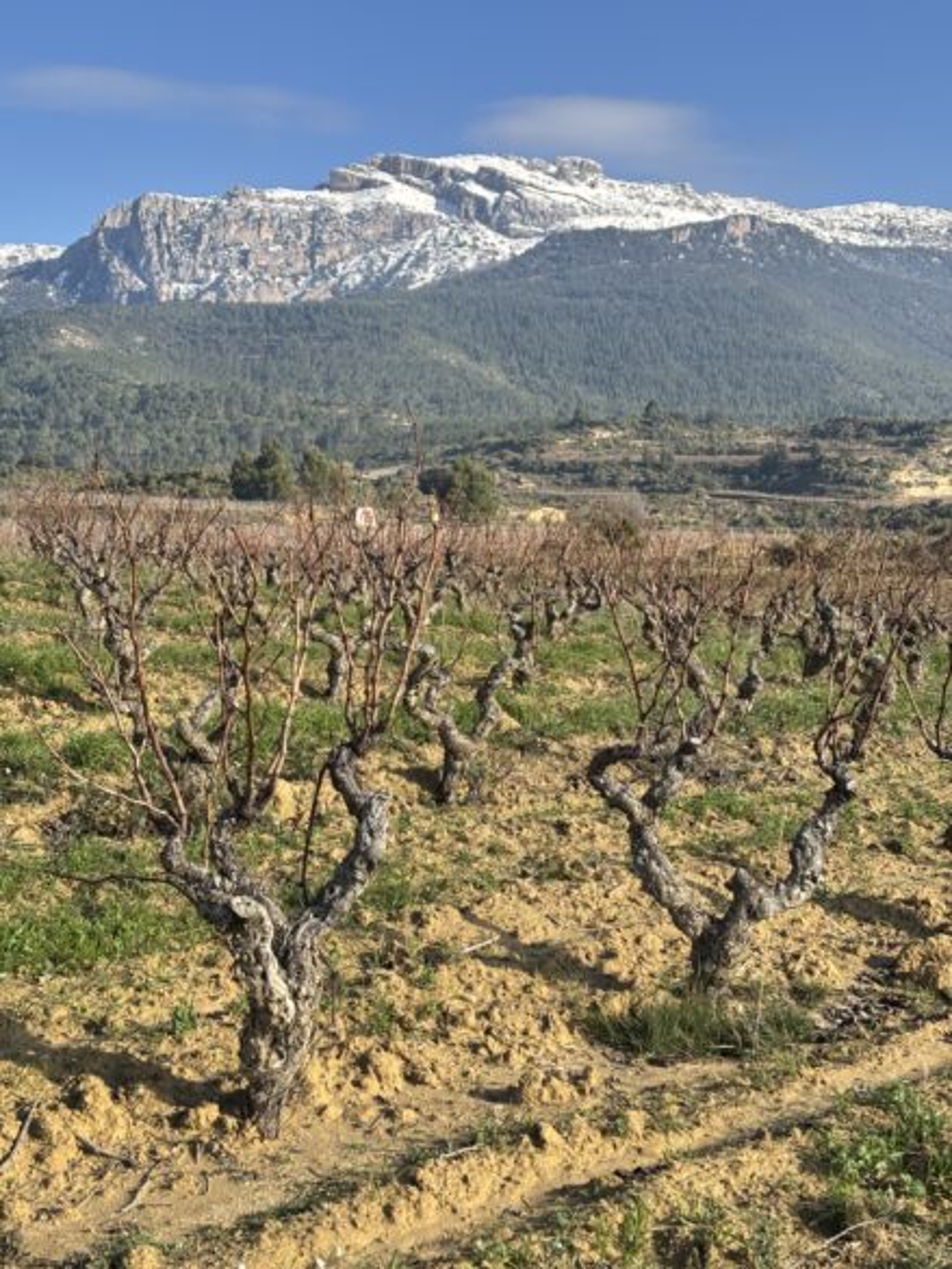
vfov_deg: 36.8
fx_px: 1906
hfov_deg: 28.0
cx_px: 476
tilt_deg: -2.2
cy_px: 634
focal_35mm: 52
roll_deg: -0.2
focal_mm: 5.96
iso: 32
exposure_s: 1/1399
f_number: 1.6
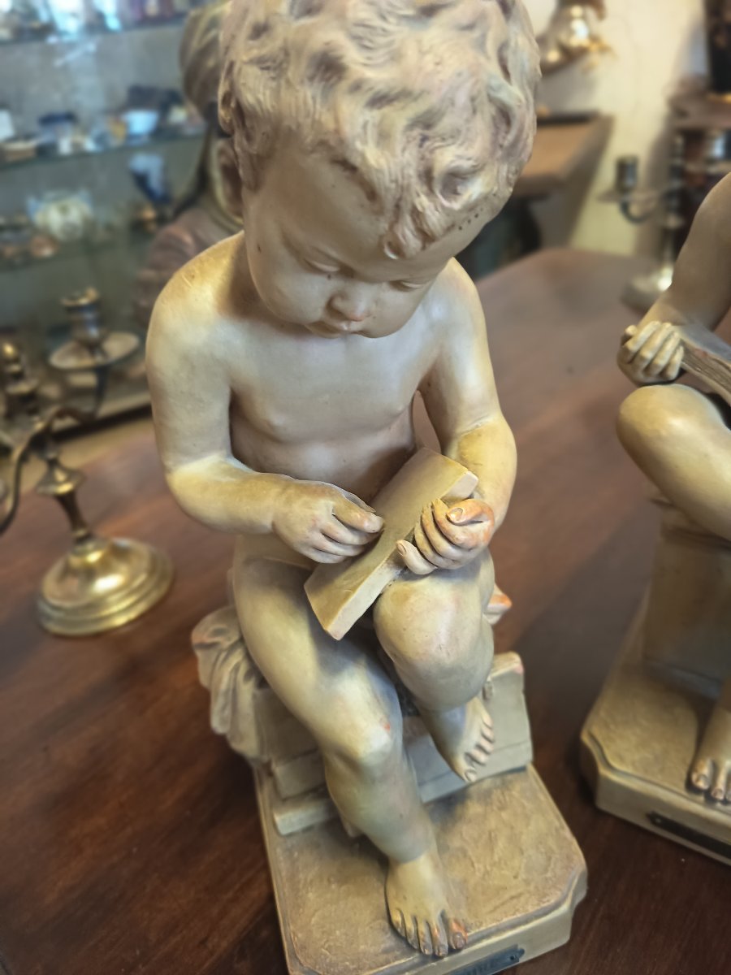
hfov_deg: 56.8
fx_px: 676
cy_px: 488
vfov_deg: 71.6
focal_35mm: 24
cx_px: 366
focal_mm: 5.27
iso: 2603
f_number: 1.7
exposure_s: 1/16.7
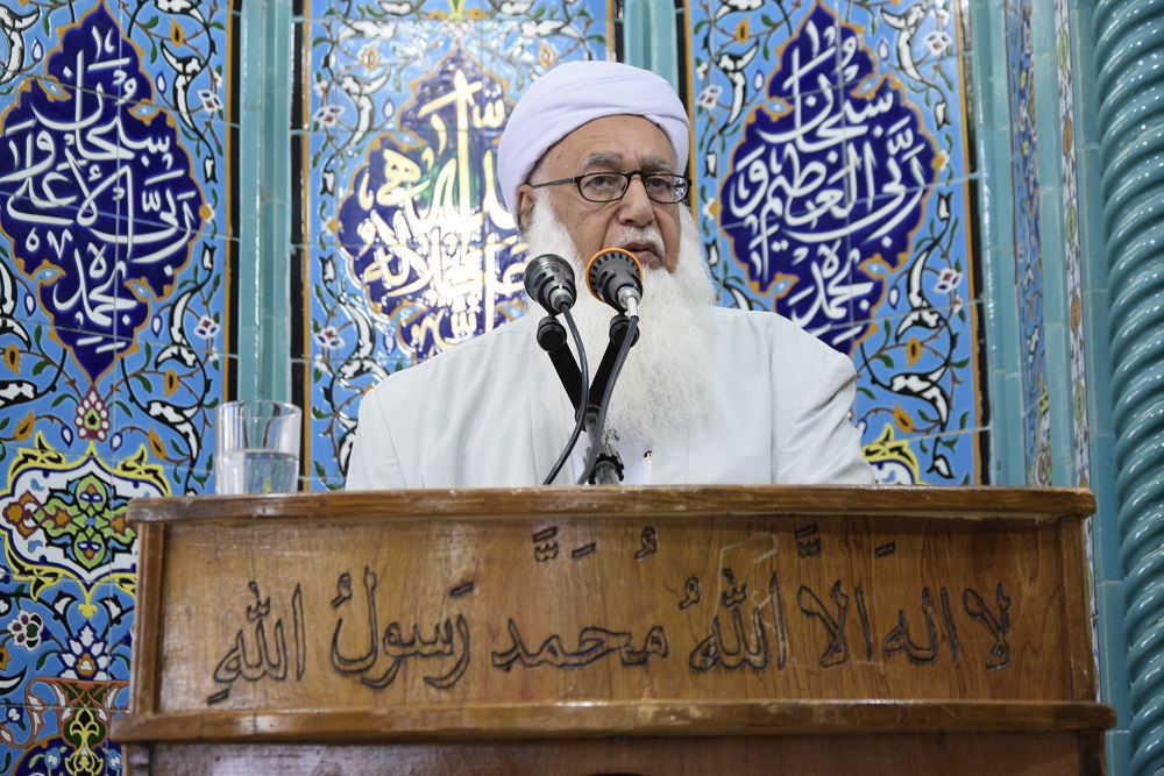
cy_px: 388
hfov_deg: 23.4
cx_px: 582
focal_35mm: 87
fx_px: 2813
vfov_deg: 15.7
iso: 1000
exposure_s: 1/50
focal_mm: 58
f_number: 5
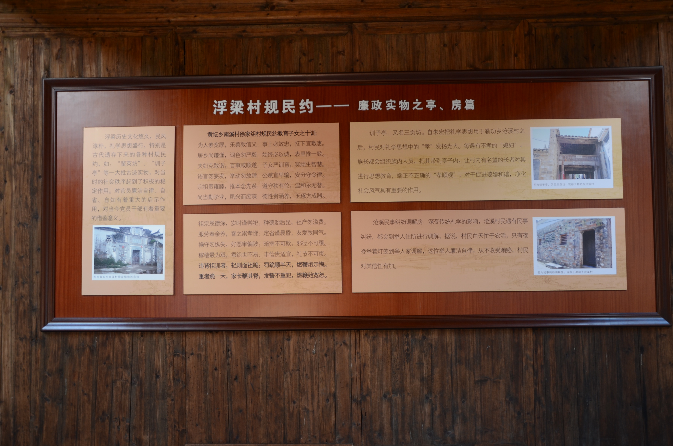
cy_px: 222
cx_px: 341
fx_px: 690
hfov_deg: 52.0
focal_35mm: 37
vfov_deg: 35.8
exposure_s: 1/30
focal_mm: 24
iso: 250
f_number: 4.5
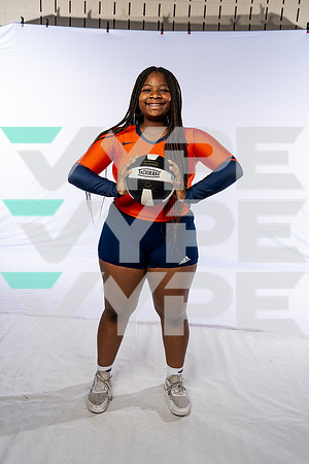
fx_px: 373
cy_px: 232
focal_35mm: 29
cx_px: 154
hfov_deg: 45.0
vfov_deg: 63.7
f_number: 7.1
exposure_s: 1/250
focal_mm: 29
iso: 200
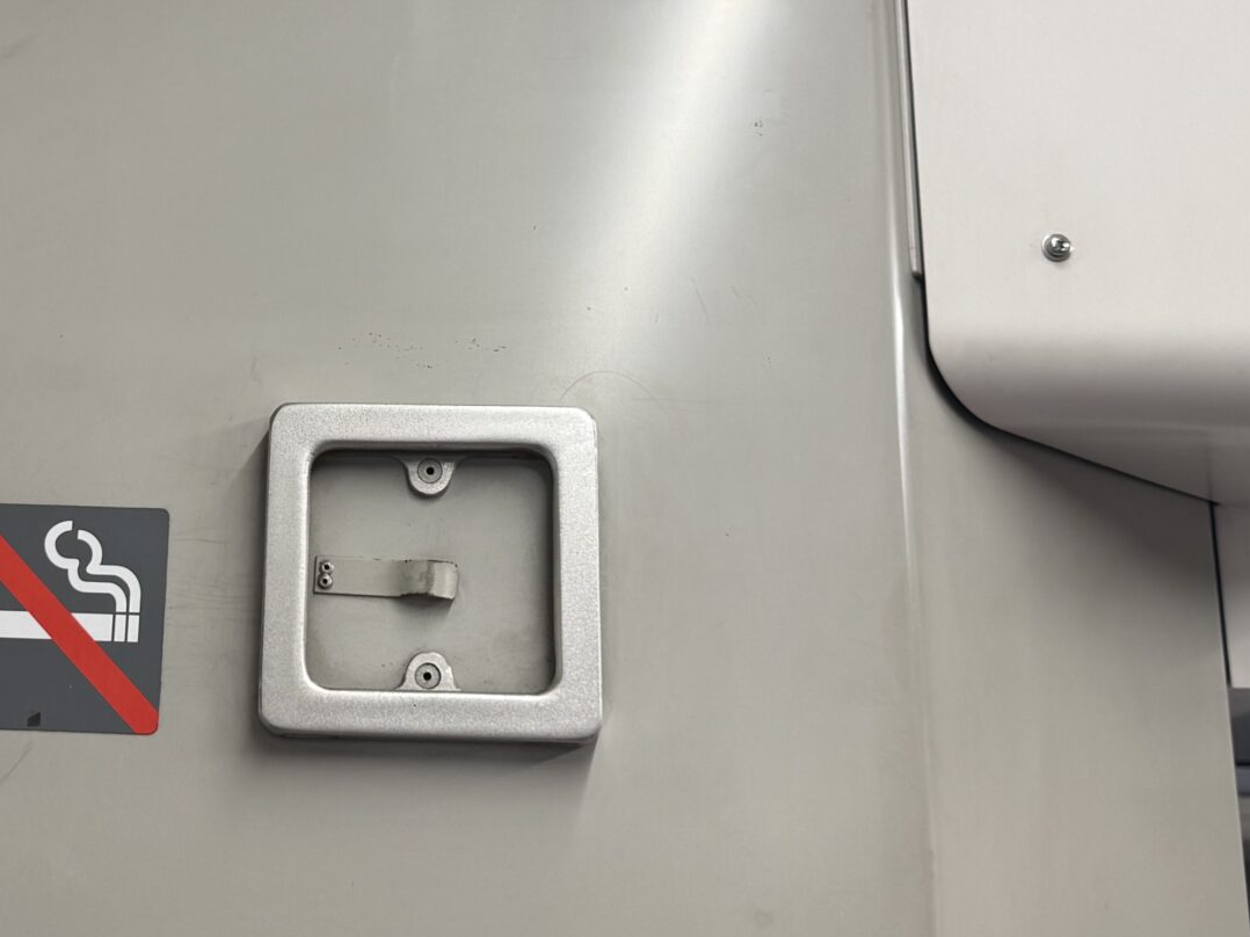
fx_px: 2058
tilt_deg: +16.0
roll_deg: -1.5
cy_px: 313
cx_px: 261
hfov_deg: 32.9
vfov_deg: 25.5
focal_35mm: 57
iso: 64
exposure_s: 1/121
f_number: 1.78
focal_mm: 6.76
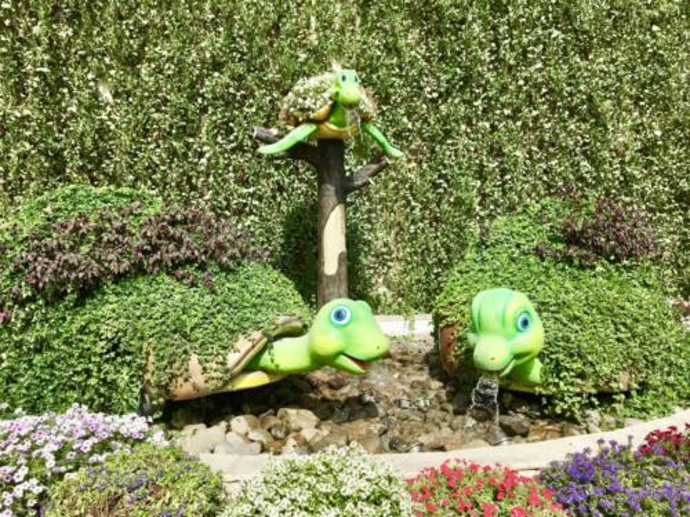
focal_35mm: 29
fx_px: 578
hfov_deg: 61.7
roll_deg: +0.1
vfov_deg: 48.2
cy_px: 258
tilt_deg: -1.9
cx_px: 345
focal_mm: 4.15
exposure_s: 1/1672
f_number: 2.2
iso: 25
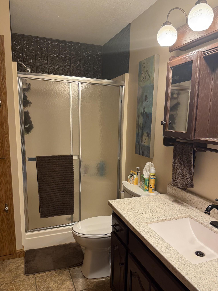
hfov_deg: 51.3
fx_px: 227
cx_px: 115
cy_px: 159
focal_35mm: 27
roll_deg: -1.6
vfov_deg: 65.2
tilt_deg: -10.0
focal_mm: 6.76
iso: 125
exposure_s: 1/60
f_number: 1.78
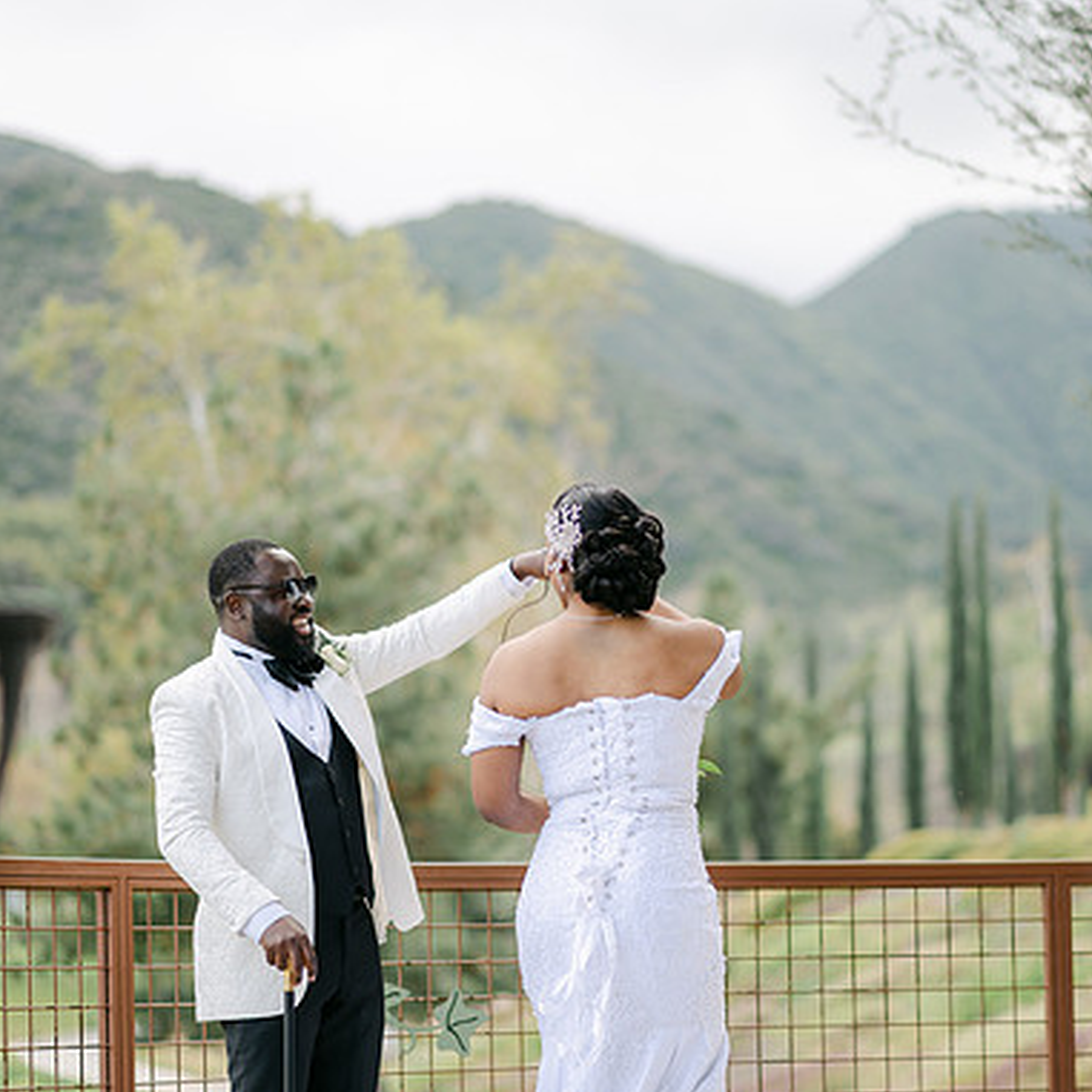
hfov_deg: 15.8
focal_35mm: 110
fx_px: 3926
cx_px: 619
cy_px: 542
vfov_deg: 15.8
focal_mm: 85
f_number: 2
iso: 100
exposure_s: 1/1250
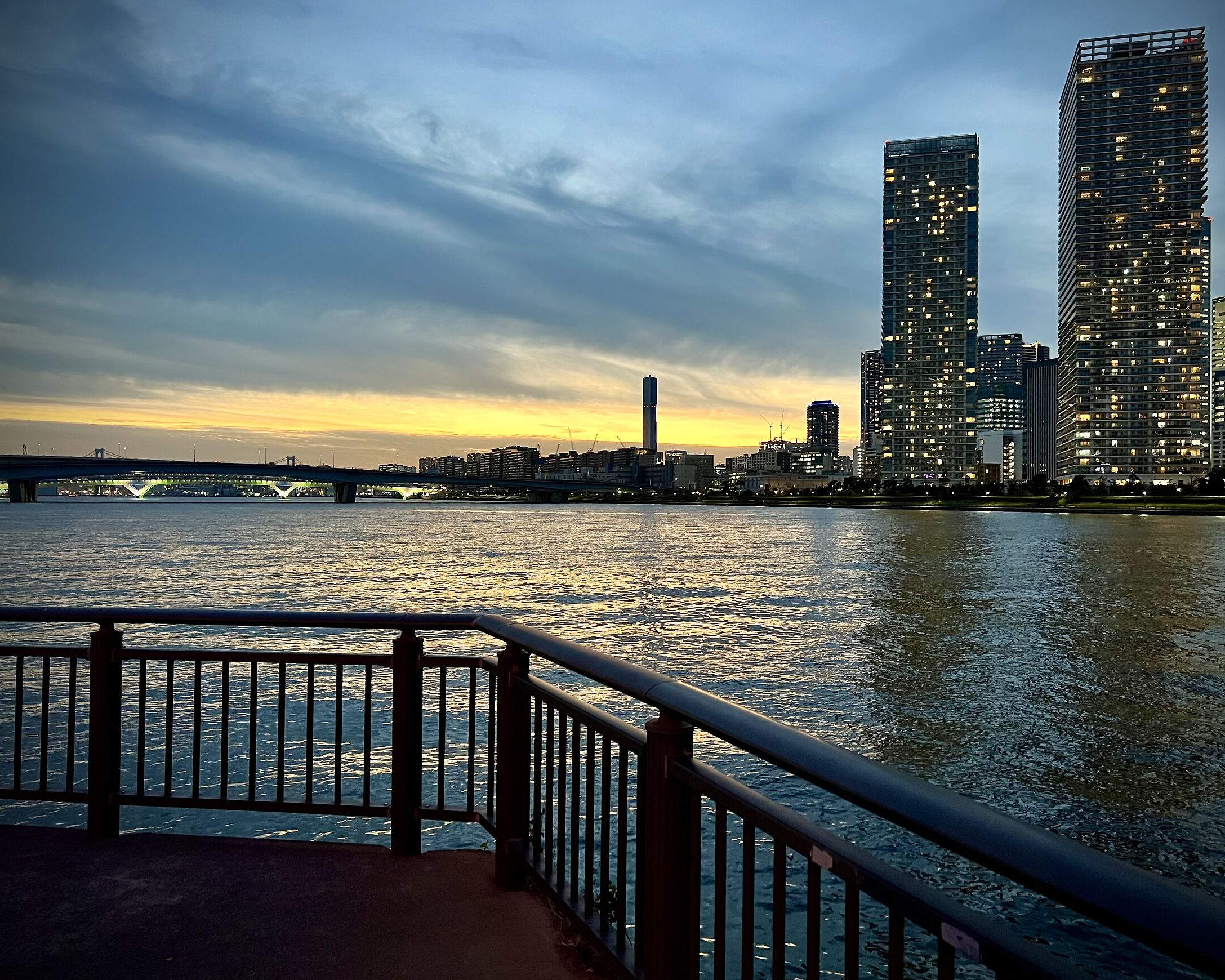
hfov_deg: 62.1
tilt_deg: +1.4
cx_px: 669
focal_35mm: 28
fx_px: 1015
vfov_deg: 51.5
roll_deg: -0.3
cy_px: 481
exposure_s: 1/33
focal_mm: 5.7
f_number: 1.5
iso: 400
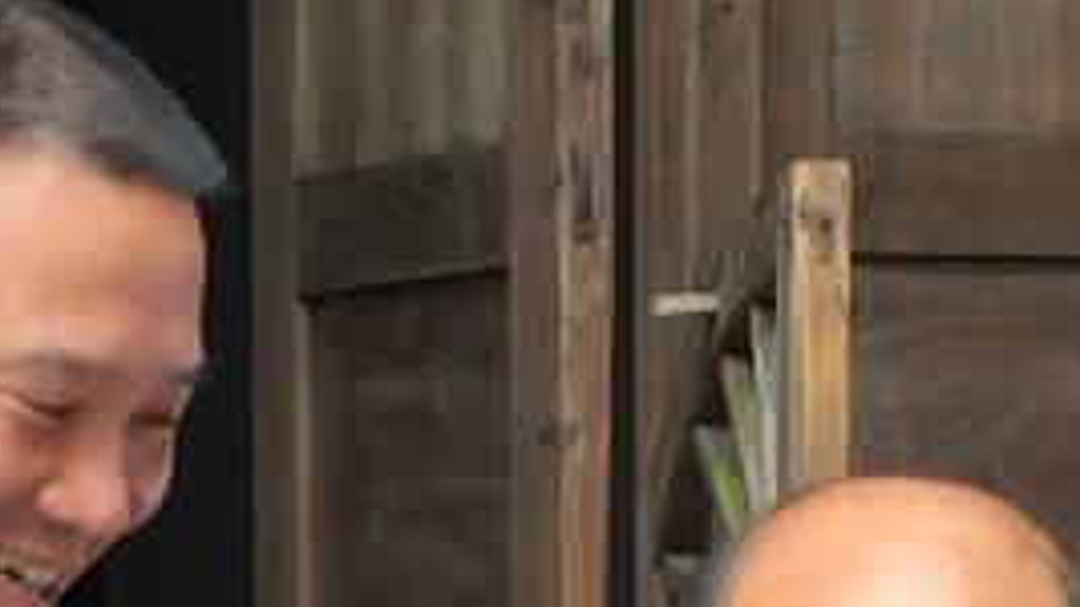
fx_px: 6785
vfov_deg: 5.0
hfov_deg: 9.1
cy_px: 1376
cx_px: 291
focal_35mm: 237
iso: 32
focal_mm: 4.15
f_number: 2.2
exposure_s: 1/50
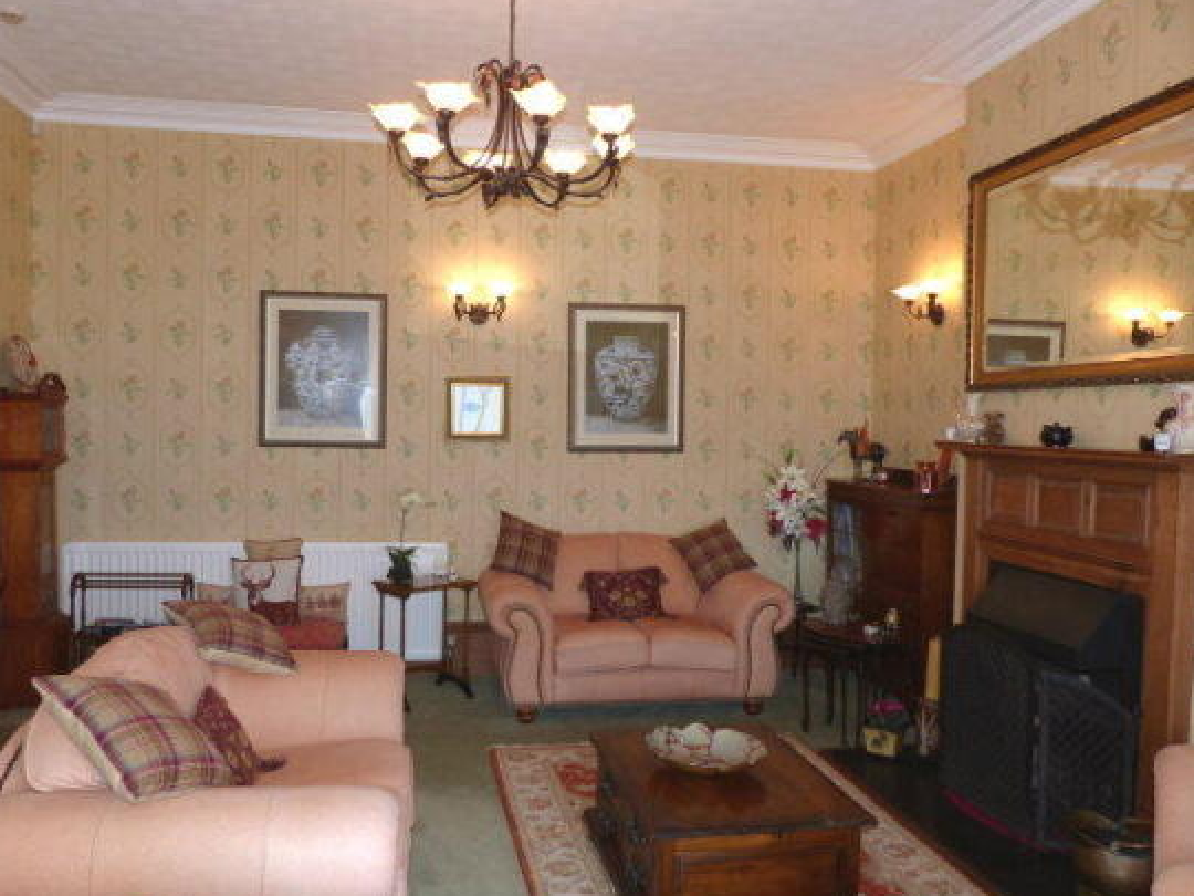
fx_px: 931
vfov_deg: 51.3
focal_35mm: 27
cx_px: 556
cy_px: 437
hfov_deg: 65.3
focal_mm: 4.5
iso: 100
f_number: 2.8
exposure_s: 1/60
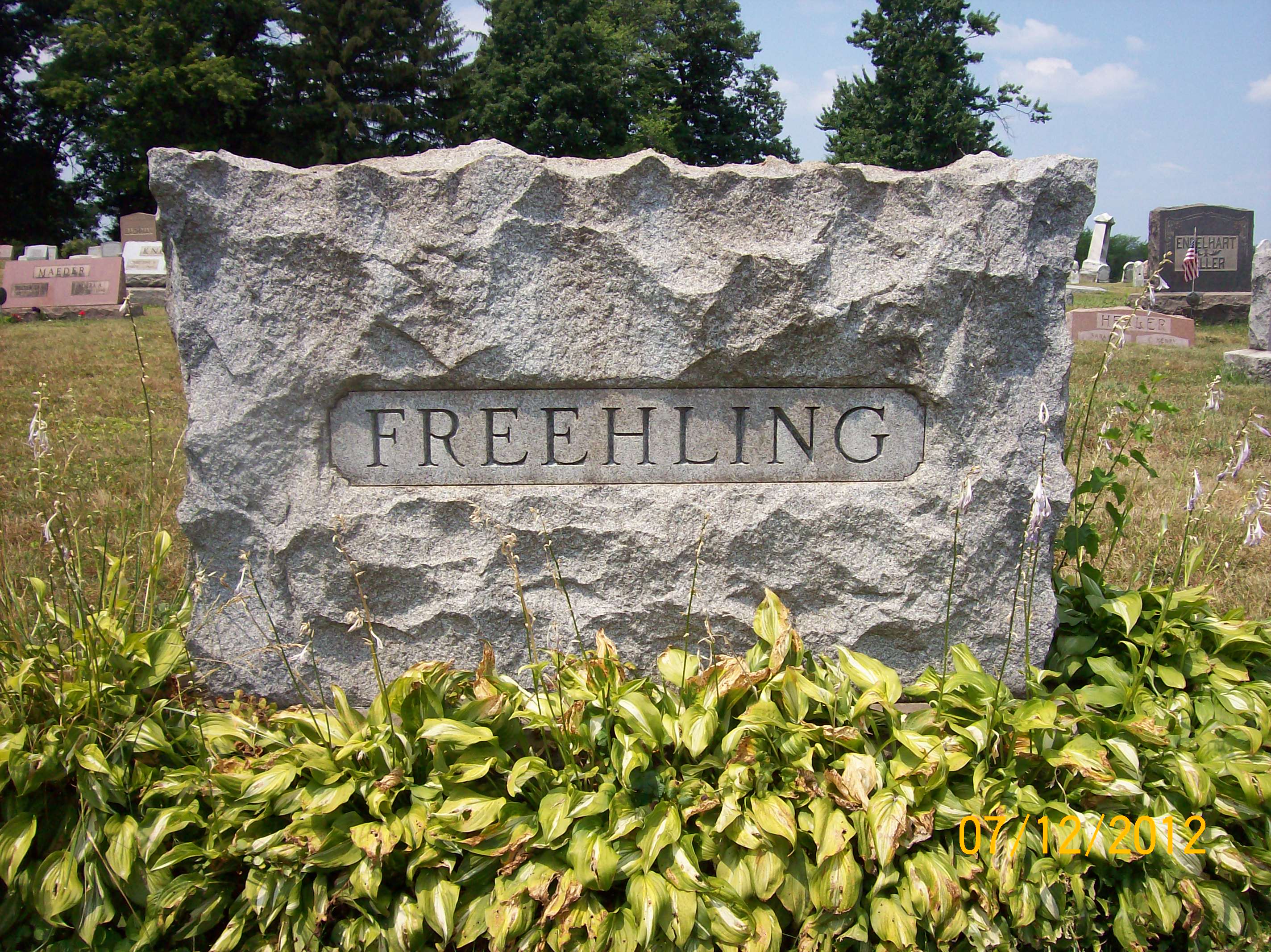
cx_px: 636
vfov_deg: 39.6
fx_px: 1321
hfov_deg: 51.4
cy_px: 476
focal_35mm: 36
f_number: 4.8
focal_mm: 6
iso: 80
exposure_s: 1/661
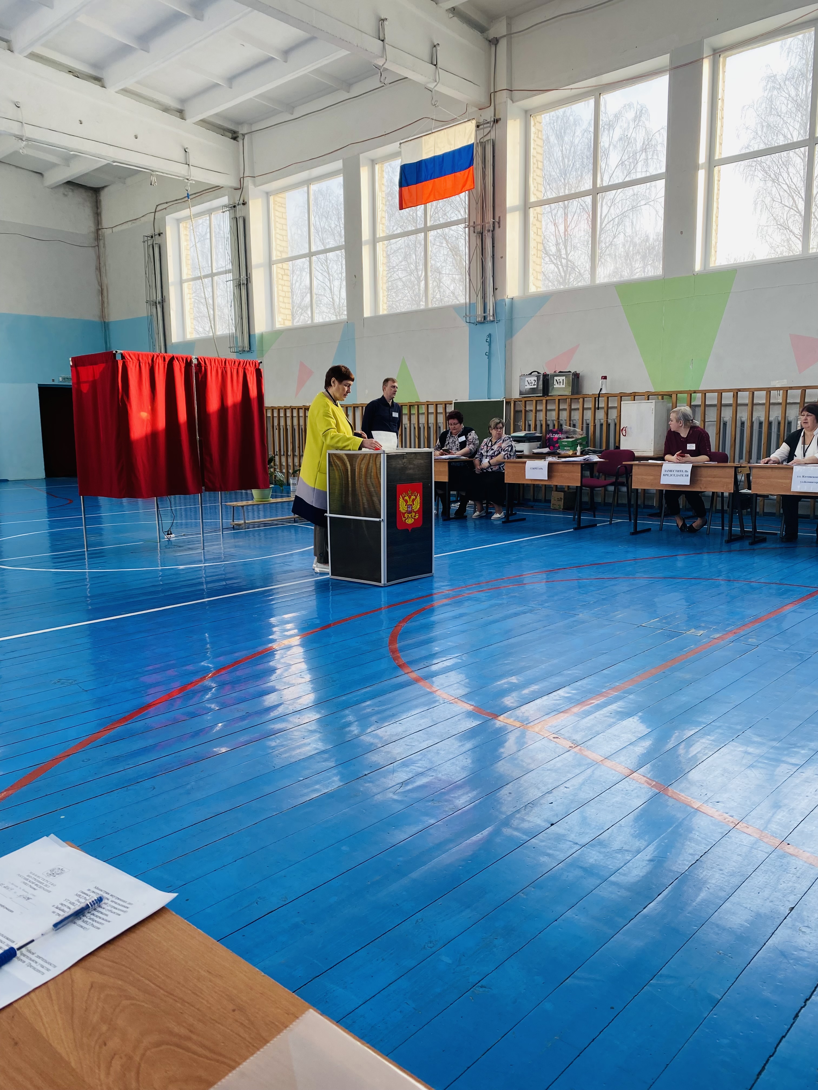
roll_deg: +0.8
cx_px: 409
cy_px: 545
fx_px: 819
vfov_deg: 67.3
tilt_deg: -8.5
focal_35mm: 26
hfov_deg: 53.1
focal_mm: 4.25
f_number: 1.8
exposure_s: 1/195
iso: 32
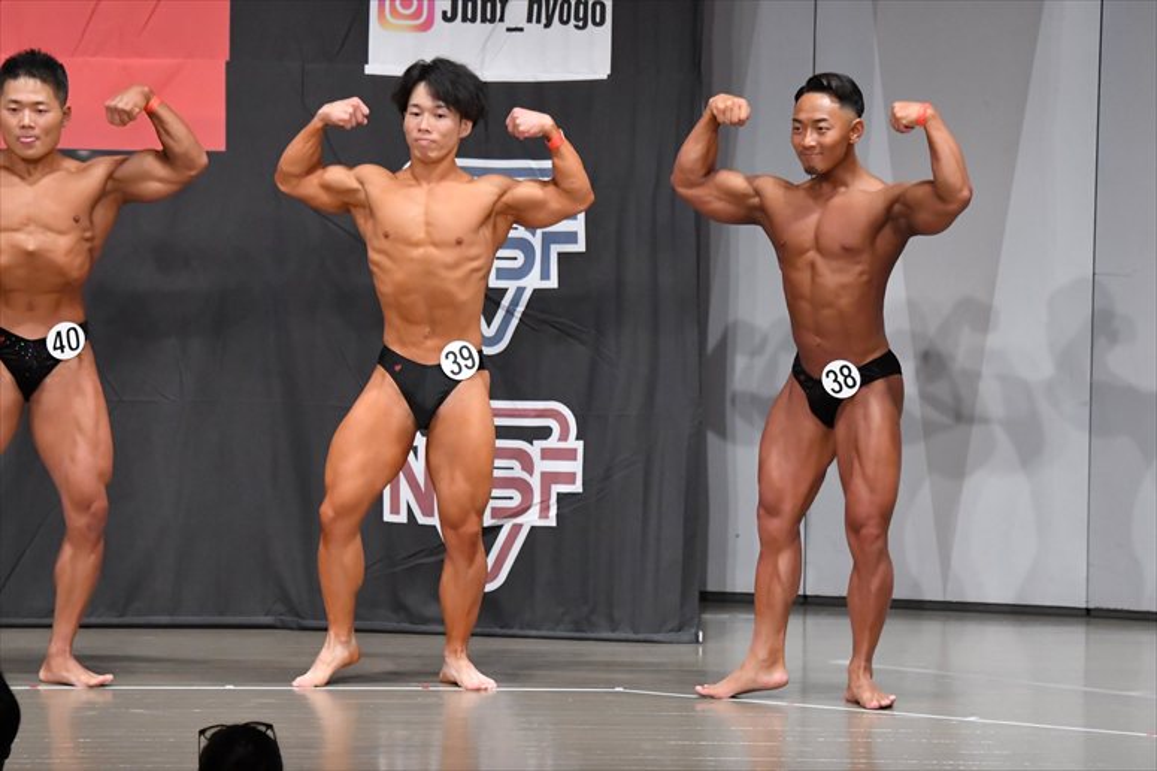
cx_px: 578
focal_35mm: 217
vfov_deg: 6.3
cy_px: 386
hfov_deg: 9.5
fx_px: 6971
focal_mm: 145
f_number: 5.6
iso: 6400
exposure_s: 1/400
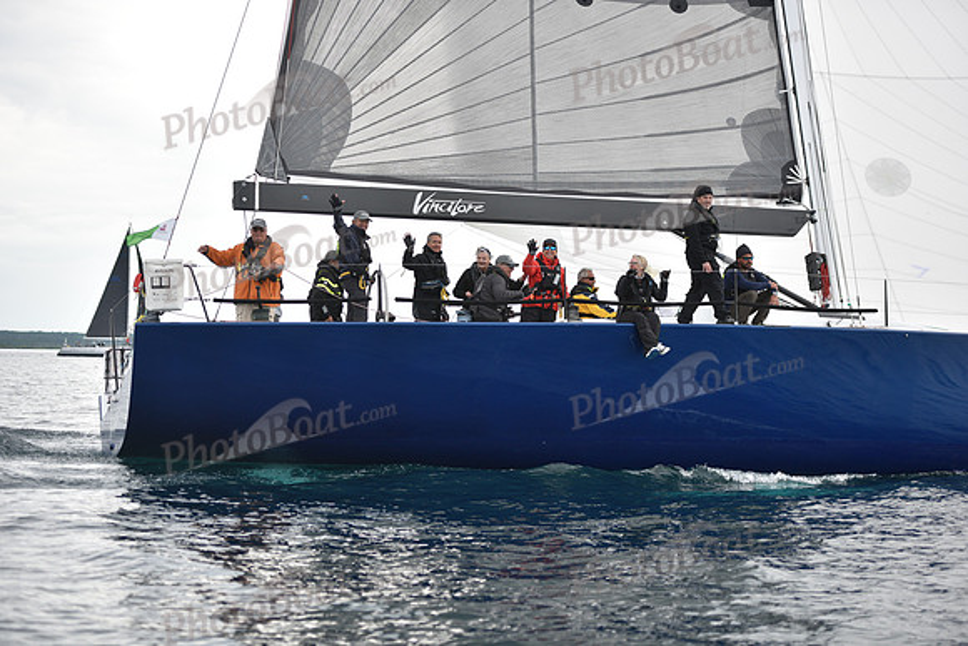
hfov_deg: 28.8
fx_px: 1883
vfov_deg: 19.5
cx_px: 484
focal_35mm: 70
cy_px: 323
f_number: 2.8
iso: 250
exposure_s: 1/800
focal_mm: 70
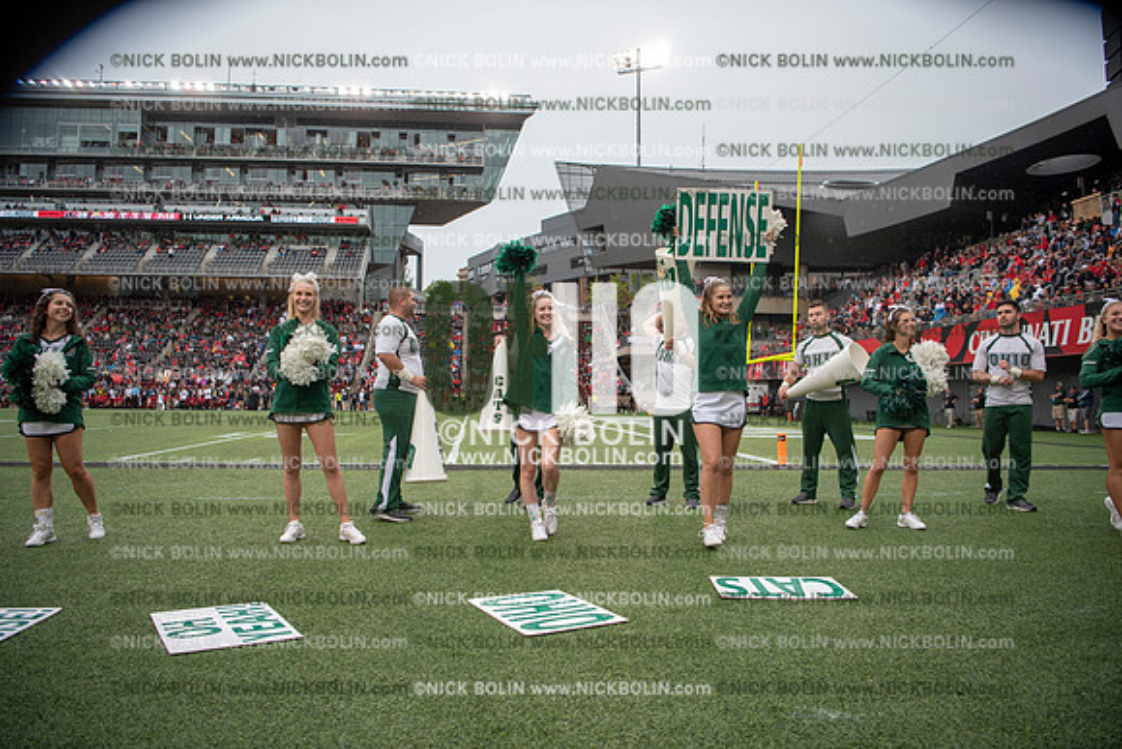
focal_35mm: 26
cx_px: 561
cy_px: 374
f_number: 2.8
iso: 250
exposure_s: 1/800
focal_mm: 26
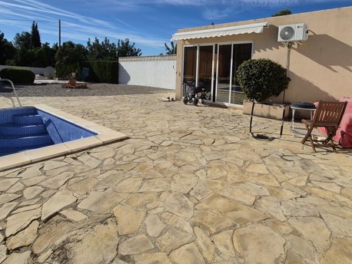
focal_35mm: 20
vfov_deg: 64.7
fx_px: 203
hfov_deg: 81.5
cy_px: 94
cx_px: 193
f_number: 2.2
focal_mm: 1.74
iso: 50
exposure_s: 1/4128
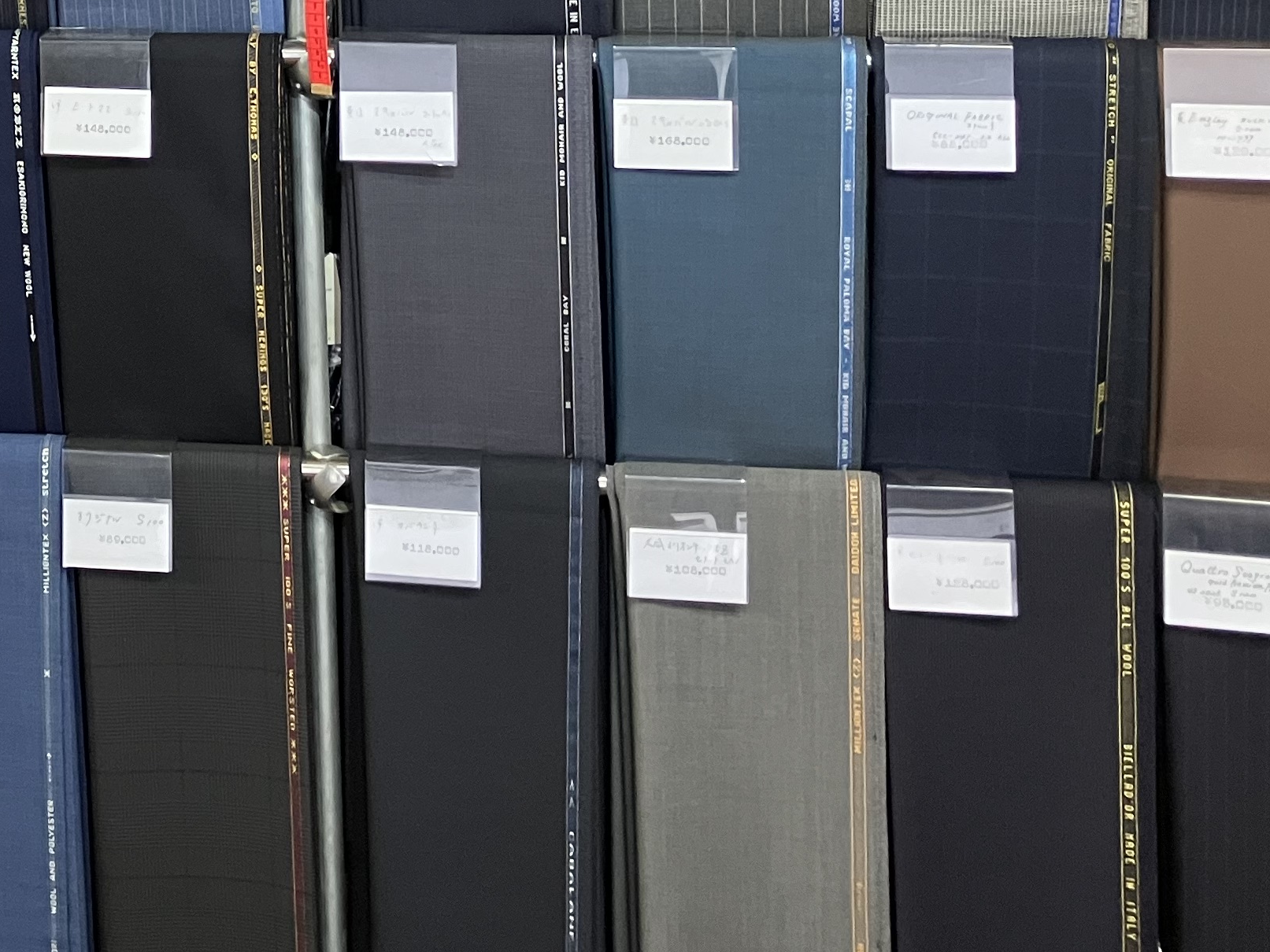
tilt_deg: -4.8
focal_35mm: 70
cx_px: -41
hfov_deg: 26.1
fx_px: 2568
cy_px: -172
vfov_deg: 19.8
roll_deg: +0.1
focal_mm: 3.99
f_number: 1.8
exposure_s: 1/50
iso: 250
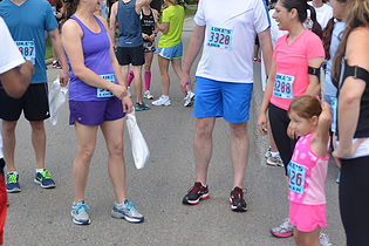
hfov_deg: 33.9
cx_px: 152
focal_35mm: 59
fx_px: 605
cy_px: 94
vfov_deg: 22.9
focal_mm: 32
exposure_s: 1/250
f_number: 2.8
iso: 180
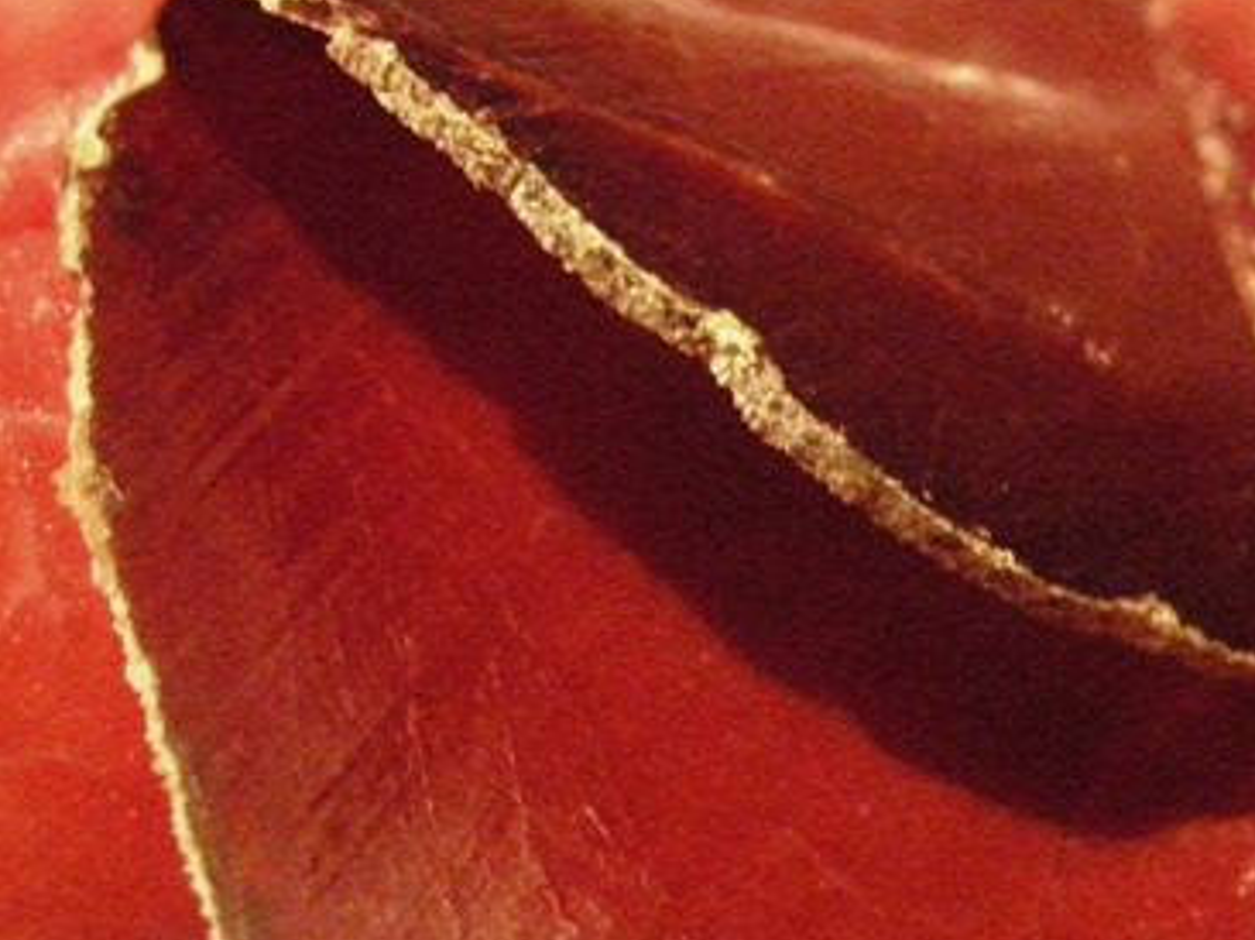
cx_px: 792
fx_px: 2283
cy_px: 281
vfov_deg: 23.1
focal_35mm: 63
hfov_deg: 30.6
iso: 1600
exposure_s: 1/30
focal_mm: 7.5
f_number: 2.7
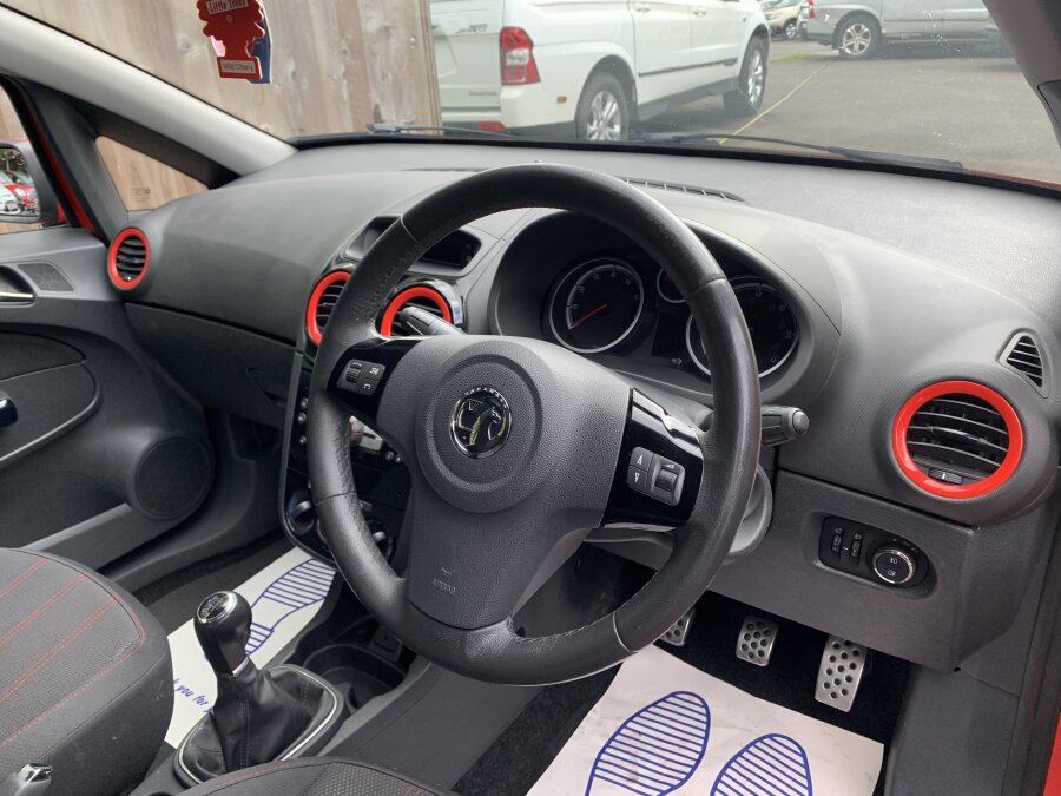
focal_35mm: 26
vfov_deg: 53.1
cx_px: 530
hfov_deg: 67.3
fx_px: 797
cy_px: 398
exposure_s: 1/121
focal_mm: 4.25
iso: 40
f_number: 1.8
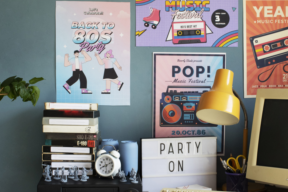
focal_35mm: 72
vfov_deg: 18.9
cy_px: 126
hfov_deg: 28.0
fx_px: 576
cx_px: 164
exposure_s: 1/60
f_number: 11
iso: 640
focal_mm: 35
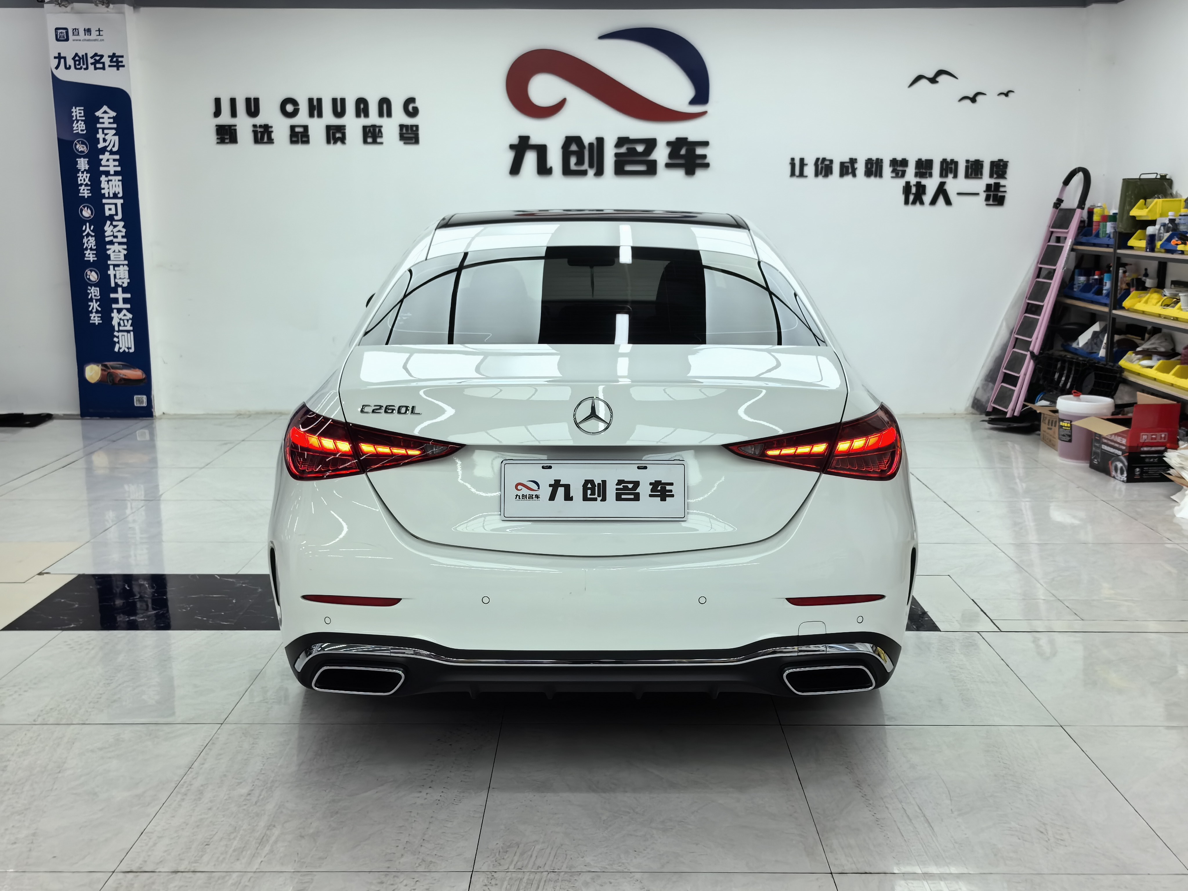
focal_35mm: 35
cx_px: 594
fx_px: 1201
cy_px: 446
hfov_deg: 52.6
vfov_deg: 40.7
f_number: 2
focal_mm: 5.72
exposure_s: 1/439
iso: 50
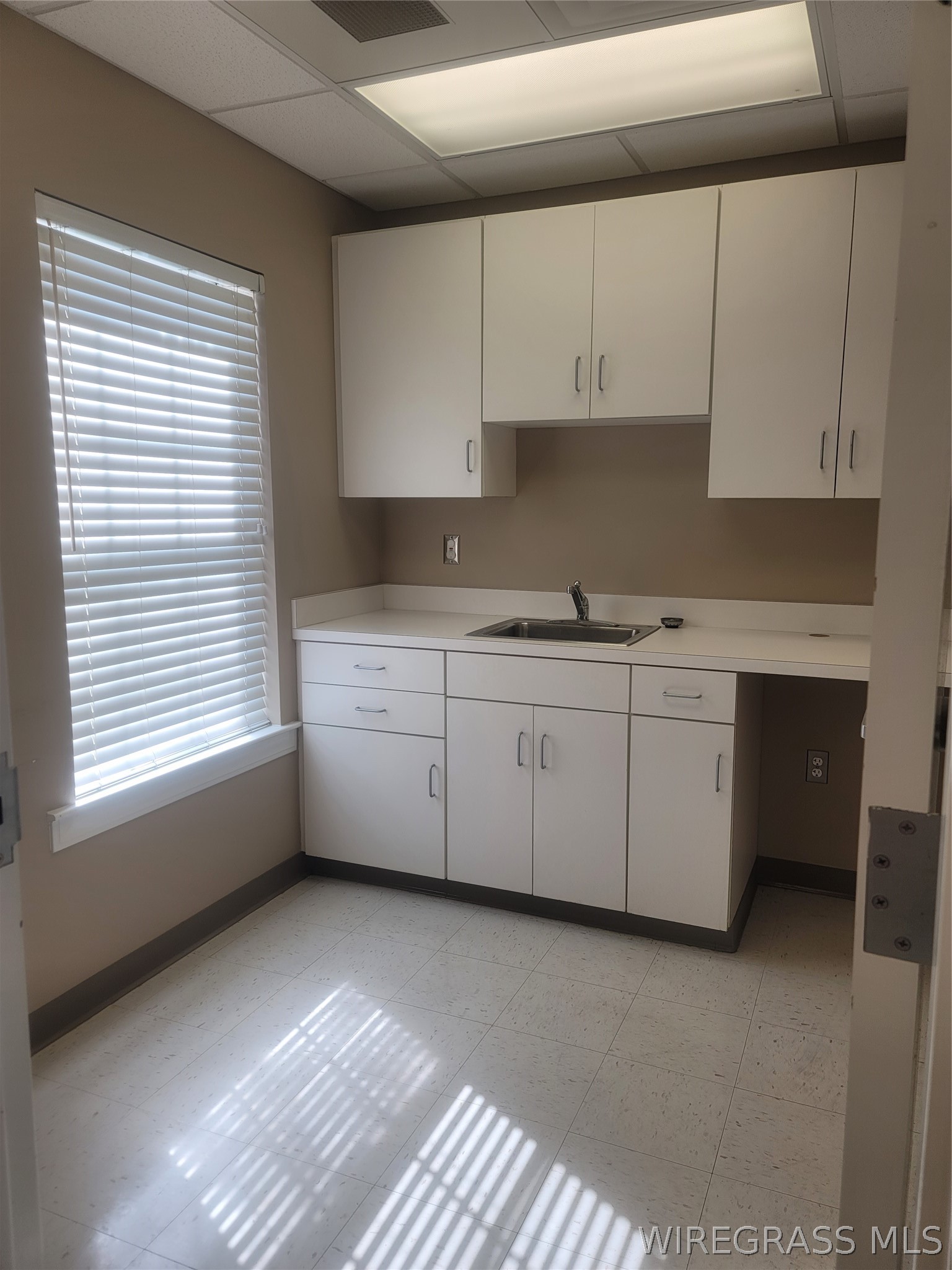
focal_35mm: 25
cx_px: 476
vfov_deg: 69.4
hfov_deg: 54.9
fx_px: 917
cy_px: 635
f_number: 1.8
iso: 20
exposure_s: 1/122
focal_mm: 7
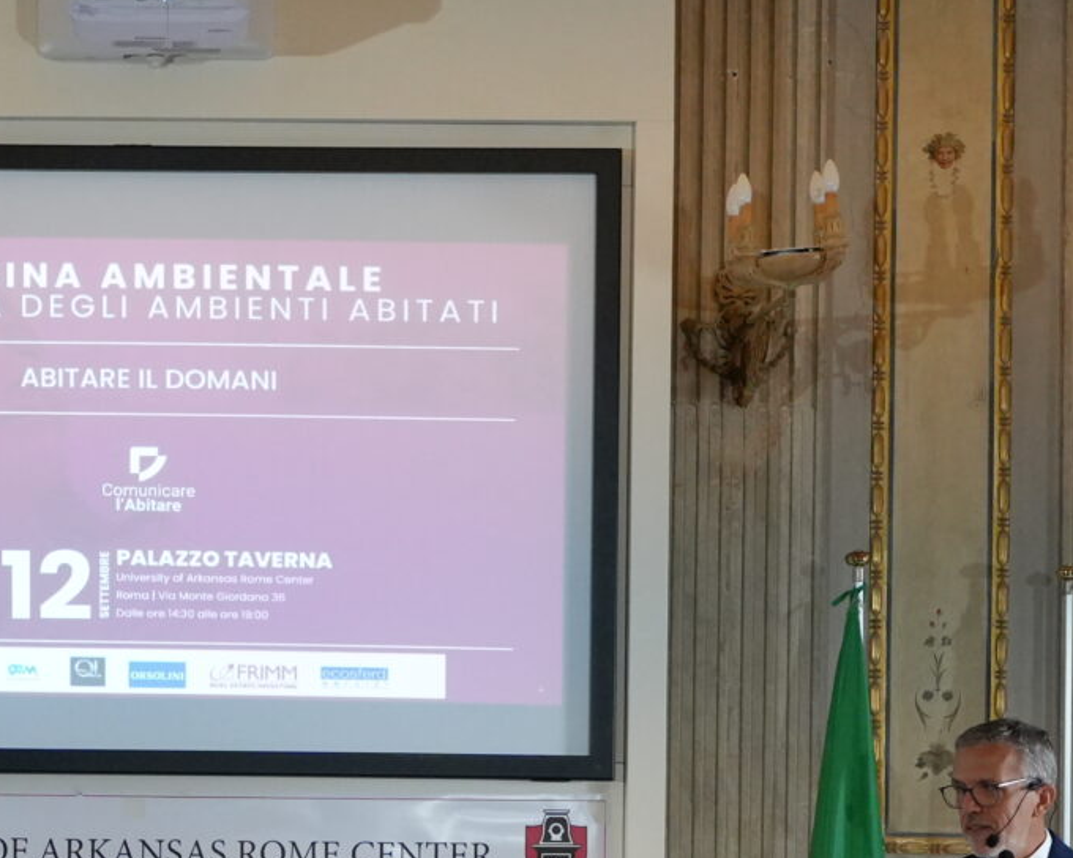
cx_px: 32
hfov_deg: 16.4
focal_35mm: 115
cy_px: 841
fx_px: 3662
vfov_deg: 13.2
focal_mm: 29
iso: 2500
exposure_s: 1/160
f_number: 4
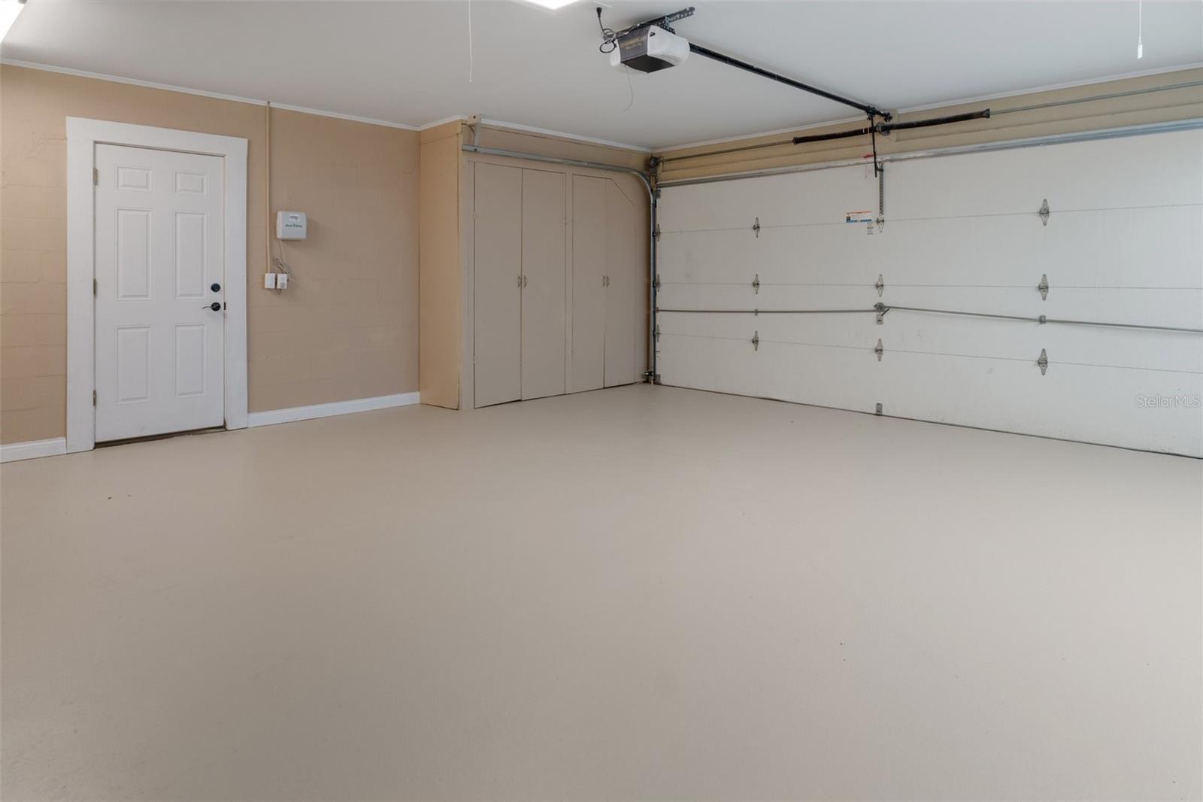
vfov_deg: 63.2
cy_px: 401
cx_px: 602
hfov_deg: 85.4
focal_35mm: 20
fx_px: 651
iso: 320
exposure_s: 1/50
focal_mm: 13
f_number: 8
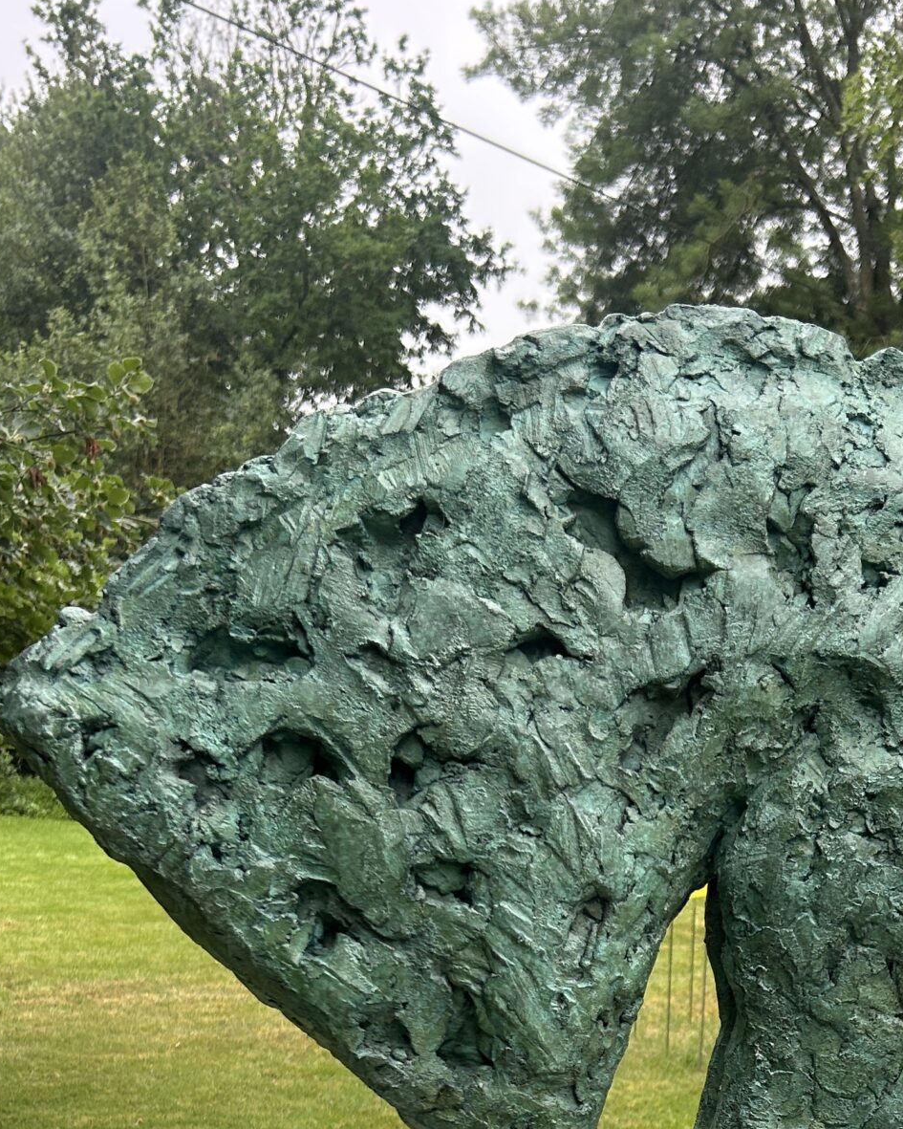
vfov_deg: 31.6
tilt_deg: -11.7
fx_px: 1837
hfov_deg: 27.4
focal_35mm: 55
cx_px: 629
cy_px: 1130
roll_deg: -1.1
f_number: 1.5
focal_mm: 5.7
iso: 80
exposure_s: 1/121
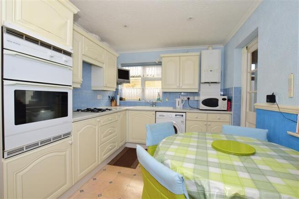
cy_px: 100
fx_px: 125
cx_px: 150
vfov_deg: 77.3
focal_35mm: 15
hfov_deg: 100.4
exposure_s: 1/200
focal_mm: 10
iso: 400
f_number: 11
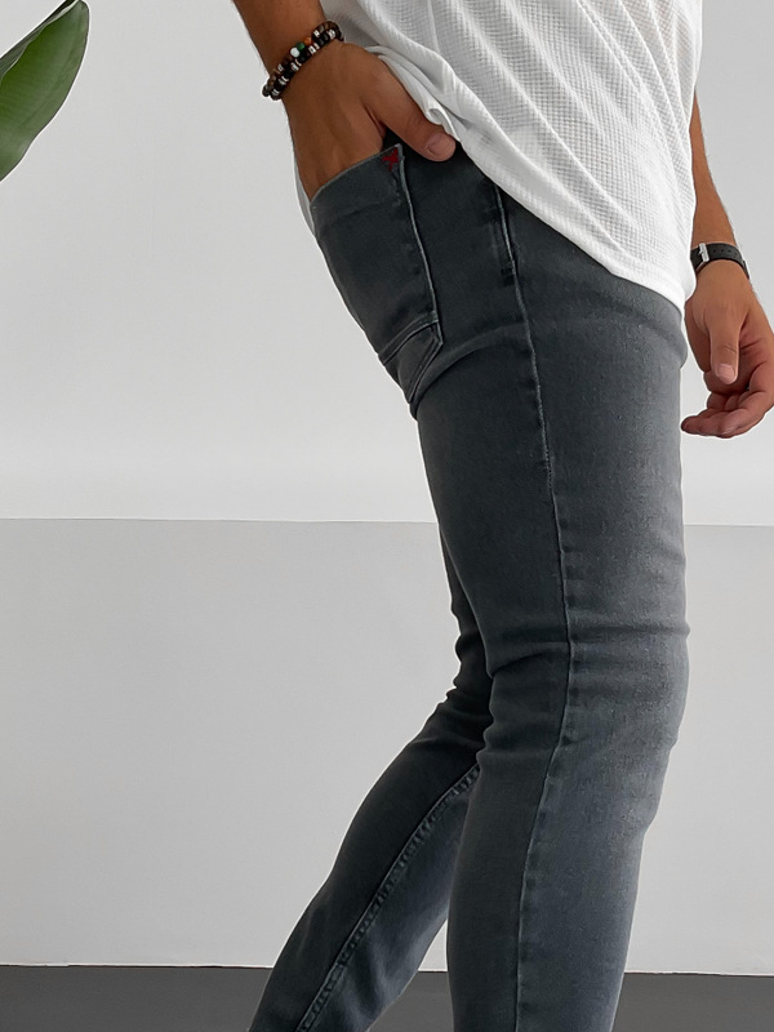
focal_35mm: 58
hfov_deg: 25.1
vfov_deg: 33.0
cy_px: 662
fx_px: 1729
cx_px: 495
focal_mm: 3
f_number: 1.8
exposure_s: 1/120
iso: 25
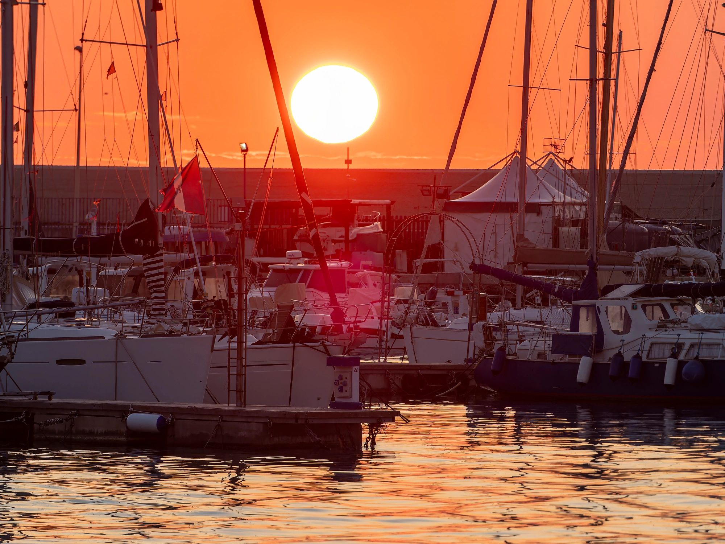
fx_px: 8817
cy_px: 272
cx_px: 362
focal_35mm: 421
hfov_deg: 4.7
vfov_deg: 3.5
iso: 200
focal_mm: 210
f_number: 6.3
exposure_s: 1/100
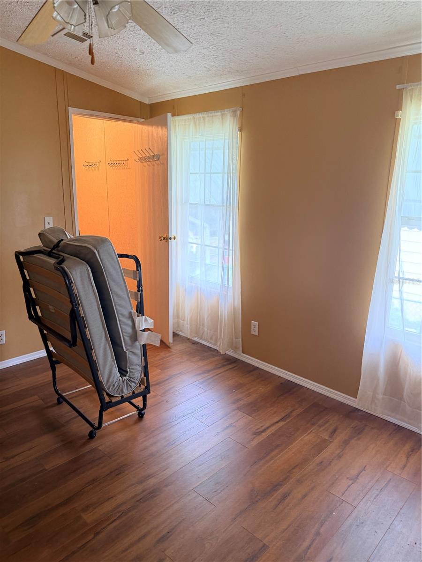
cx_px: 211
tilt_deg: -13.0
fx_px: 390
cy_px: 281
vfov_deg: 71.6
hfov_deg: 56.8
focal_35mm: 24
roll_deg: -2.4
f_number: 1.78
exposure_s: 1/60
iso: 250
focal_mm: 6.76
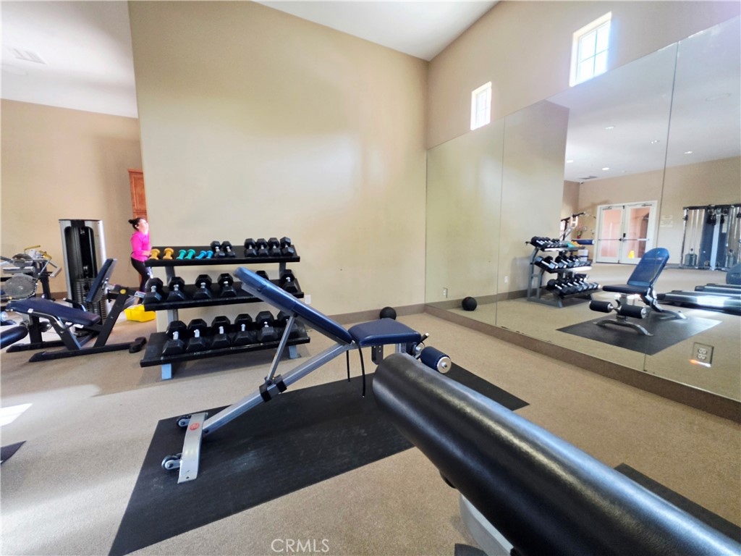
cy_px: 278
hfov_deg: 106.2
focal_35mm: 13
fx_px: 278
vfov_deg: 89.9
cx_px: 370
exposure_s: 1/60.2
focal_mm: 2.2
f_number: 1.9
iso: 320
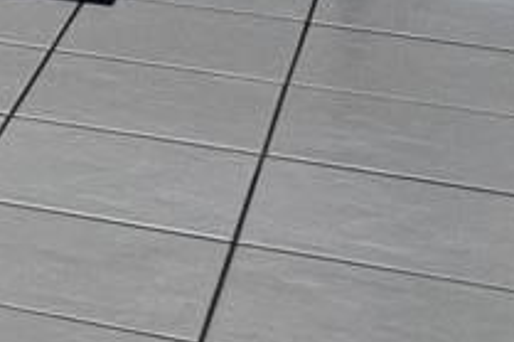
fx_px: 2611
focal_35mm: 183
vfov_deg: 6.9
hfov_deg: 9.8
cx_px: -770
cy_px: -563
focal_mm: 5.4
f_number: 1.8
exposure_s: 1/120
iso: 320
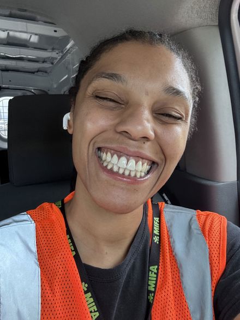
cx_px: 120
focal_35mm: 30
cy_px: 160
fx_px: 277
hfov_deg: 46.8
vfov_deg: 60.0
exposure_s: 1/121
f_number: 1.9
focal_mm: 2.69
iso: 40
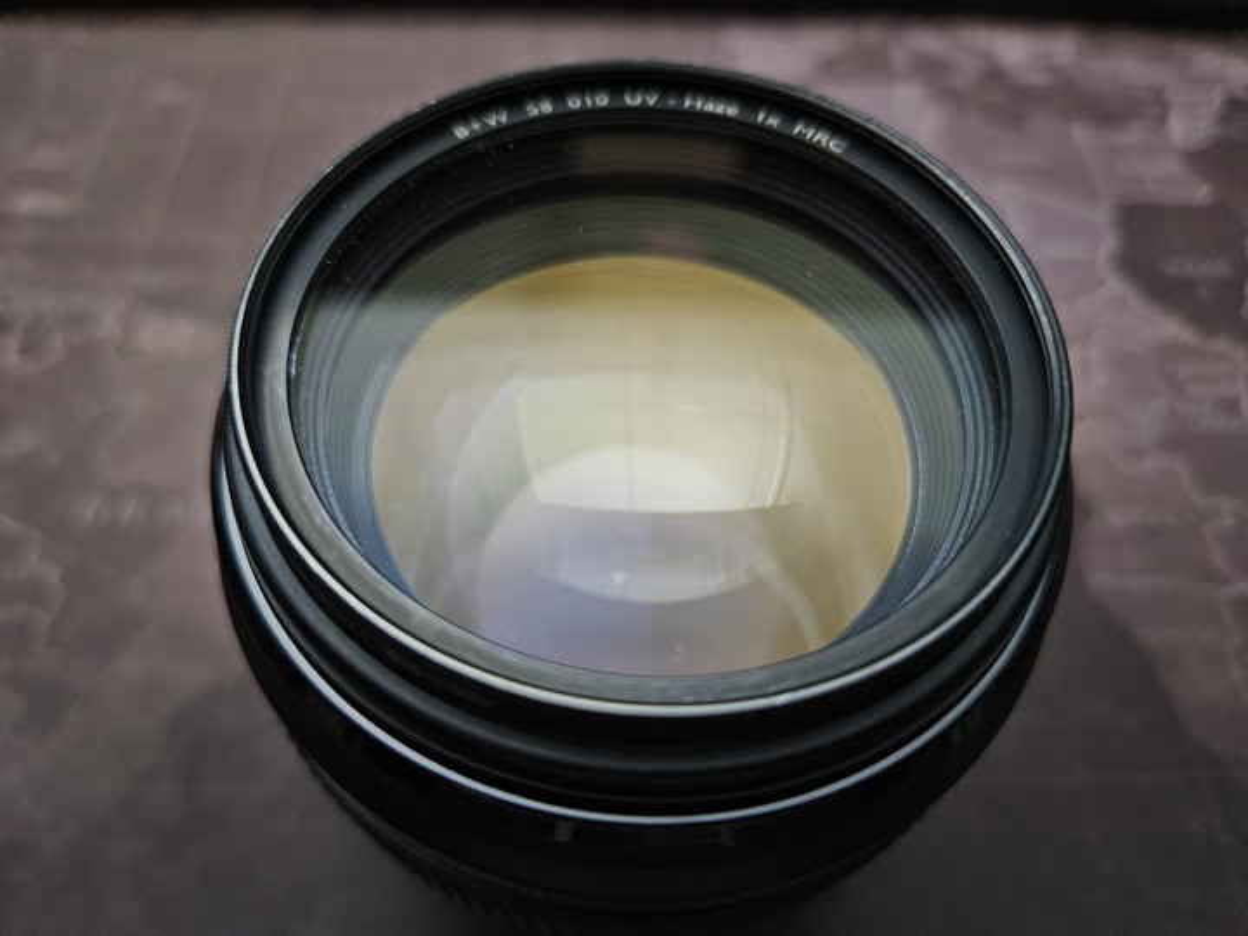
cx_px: 624
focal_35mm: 23
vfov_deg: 58.9
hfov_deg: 73.9
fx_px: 829
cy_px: 468
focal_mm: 5.4
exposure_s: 1/24
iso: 640
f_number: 1.8
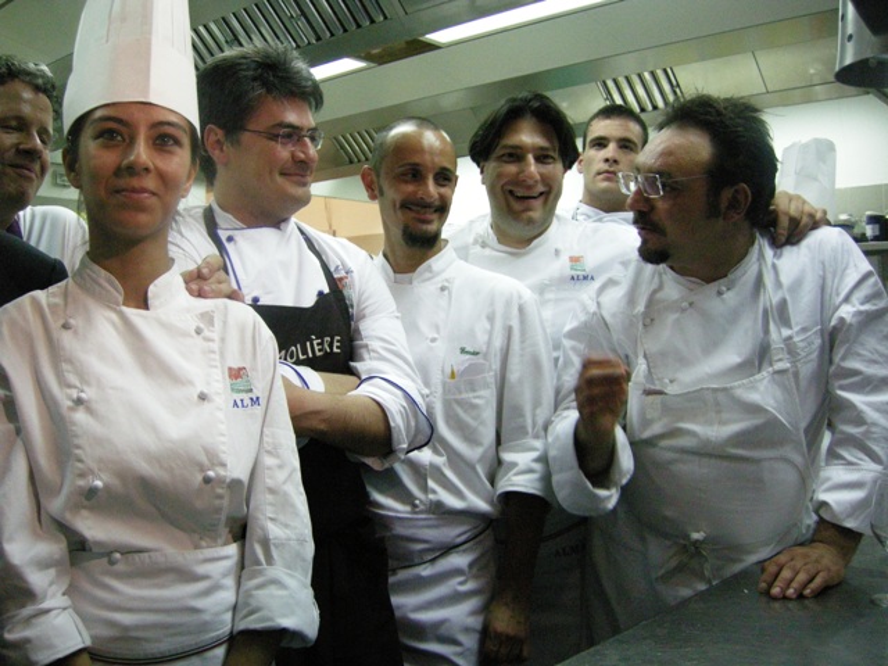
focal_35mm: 36
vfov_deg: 39.7
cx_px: 444
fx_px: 924
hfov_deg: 51.4
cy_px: 333
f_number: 2.7
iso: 766
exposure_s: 1/125
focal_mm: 7.5
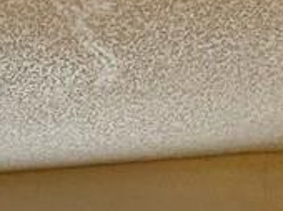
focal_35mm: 157
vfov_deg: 8.4
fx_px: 1282
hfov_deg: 11.8
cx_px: -203
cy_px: 547
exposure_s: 1/60
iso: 400
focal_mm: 4.25
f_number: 1.8
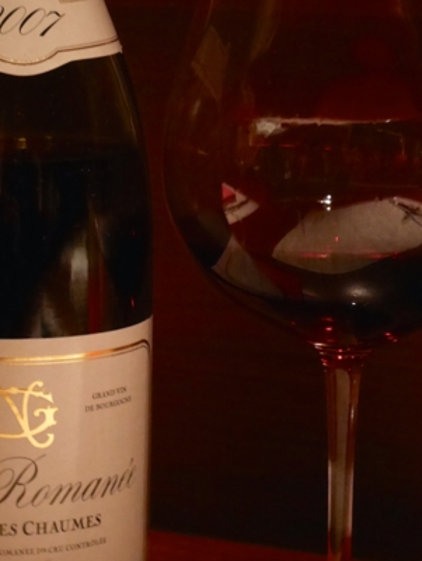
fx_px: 1882
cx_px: 166
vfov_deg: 16.9
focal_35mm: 116
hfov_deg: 12.8
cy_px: 164
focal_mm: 29
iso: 3200
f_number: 5.5
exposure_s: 1/8
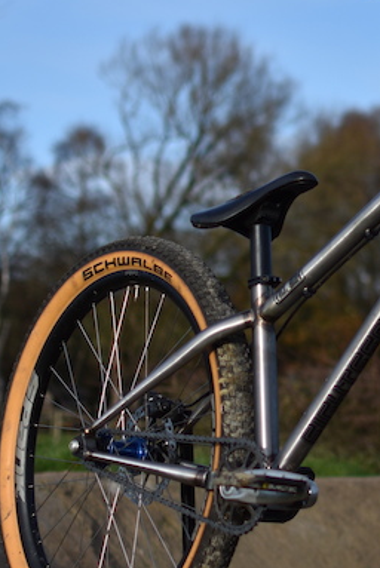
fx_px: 2218
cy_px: 193
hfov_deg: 9.7
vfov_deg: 14.6
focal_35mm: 140
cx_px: 387
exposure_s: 1/4000
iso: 100
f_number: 1.8
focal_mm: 35
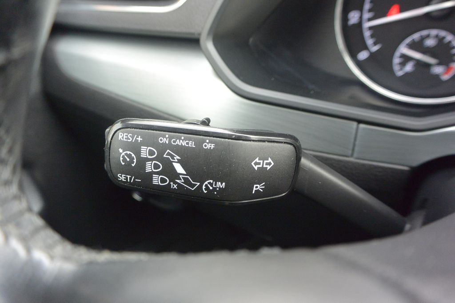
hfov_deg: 67.4
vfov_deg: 47.9
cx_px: 228
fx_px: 341
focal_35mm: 27
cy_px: 152
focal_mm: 10
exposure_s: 1/125
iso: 360
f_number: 3.5
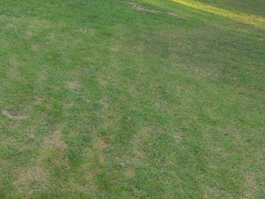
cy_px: 32
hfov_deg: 23.8
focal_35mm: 82
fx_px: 628
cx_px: 113
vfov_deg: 17.8
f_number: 1.8
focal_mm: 8.67
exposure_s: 1/180
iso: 100
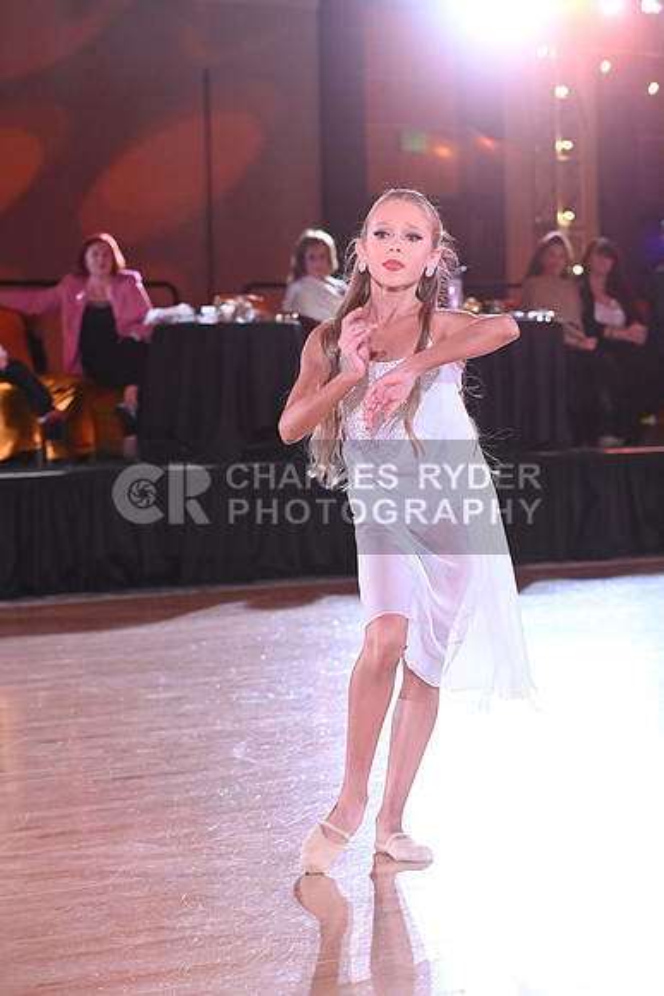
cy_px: 498
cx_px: 332
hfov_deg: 12.5
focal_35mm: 110
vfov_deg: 18.6
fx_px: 3041
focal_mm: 110
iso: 6400
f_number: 6.3
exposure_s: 1/400
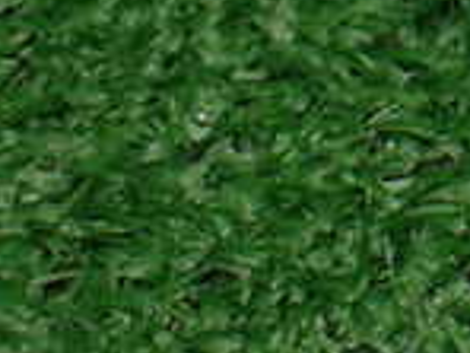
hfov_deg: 15.2
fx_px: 1656
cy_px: -328
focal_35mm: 122
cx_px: 645
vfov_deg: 11.1
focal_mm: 5.4
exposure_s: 1/125
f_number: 2.3
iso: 160
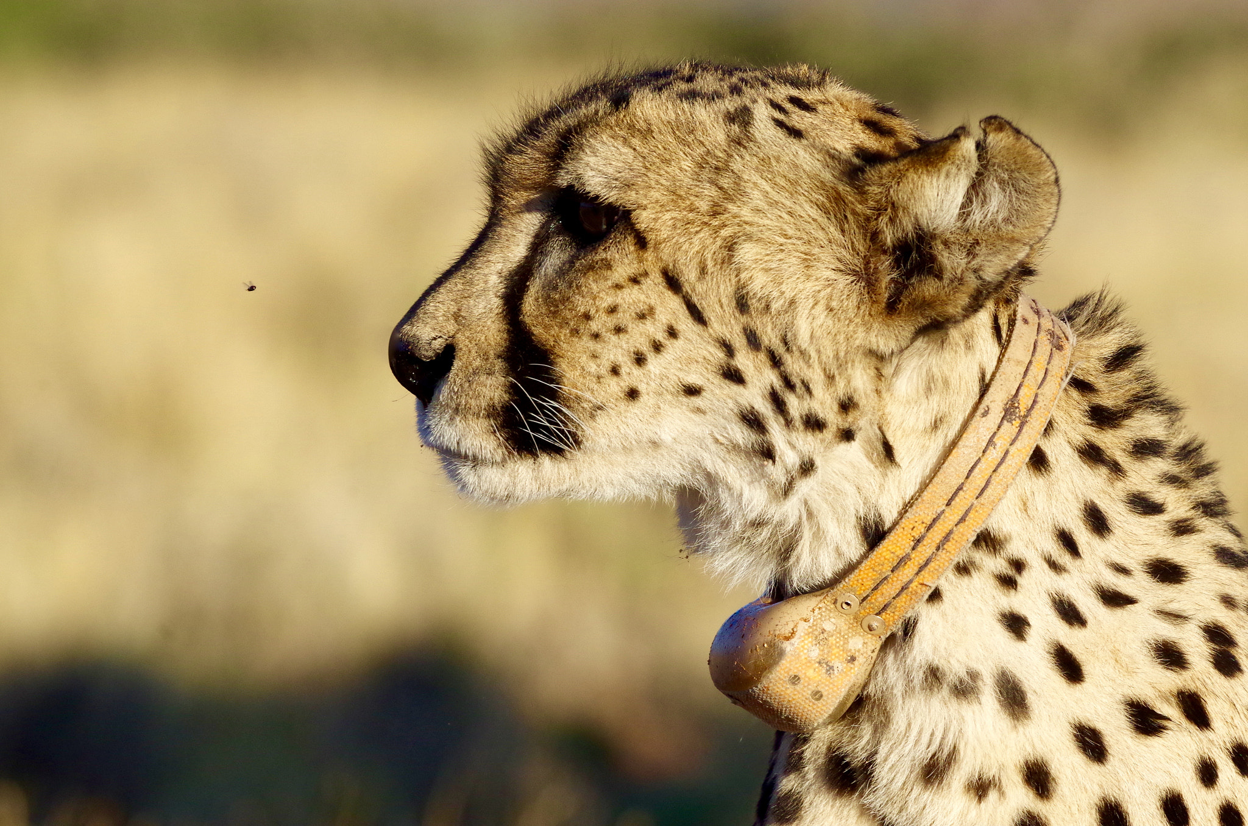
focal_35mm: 450
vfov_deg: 3.0
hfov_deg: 4.6
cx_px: 624
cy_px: 413
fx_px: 15566
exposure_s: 1/2000
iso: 1600
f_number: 10
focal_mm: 300
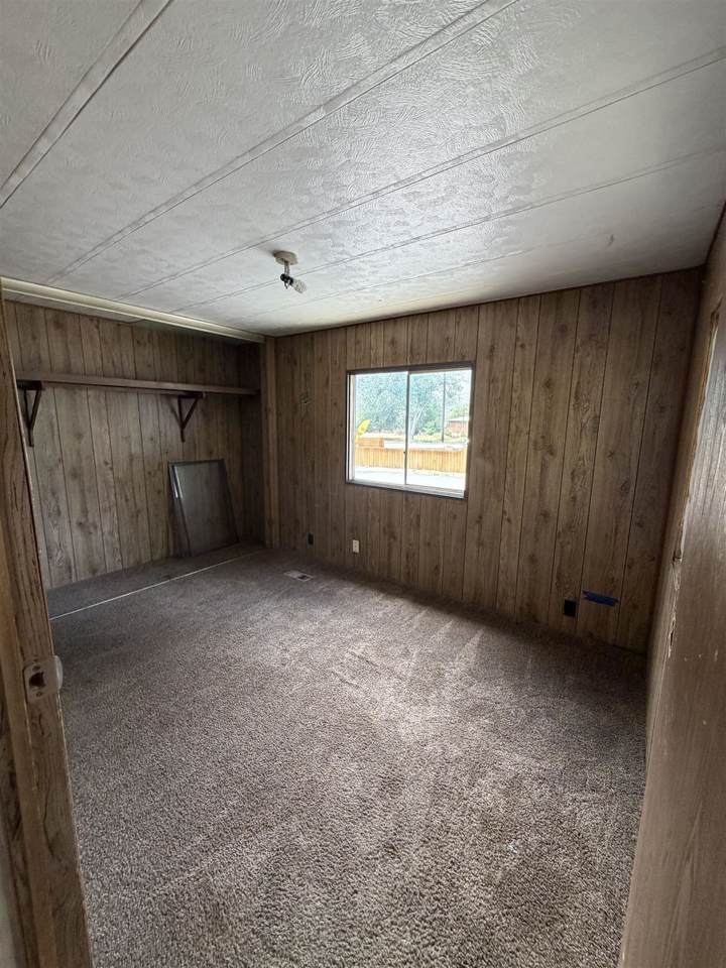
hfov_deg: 85.7
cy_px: 484
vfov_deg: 102.1
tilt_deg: -8.9
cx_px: 363
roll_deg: -1.0
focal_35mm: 14
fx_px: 391
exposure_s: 1/121
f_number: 2.2
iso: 250
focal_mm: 2.22
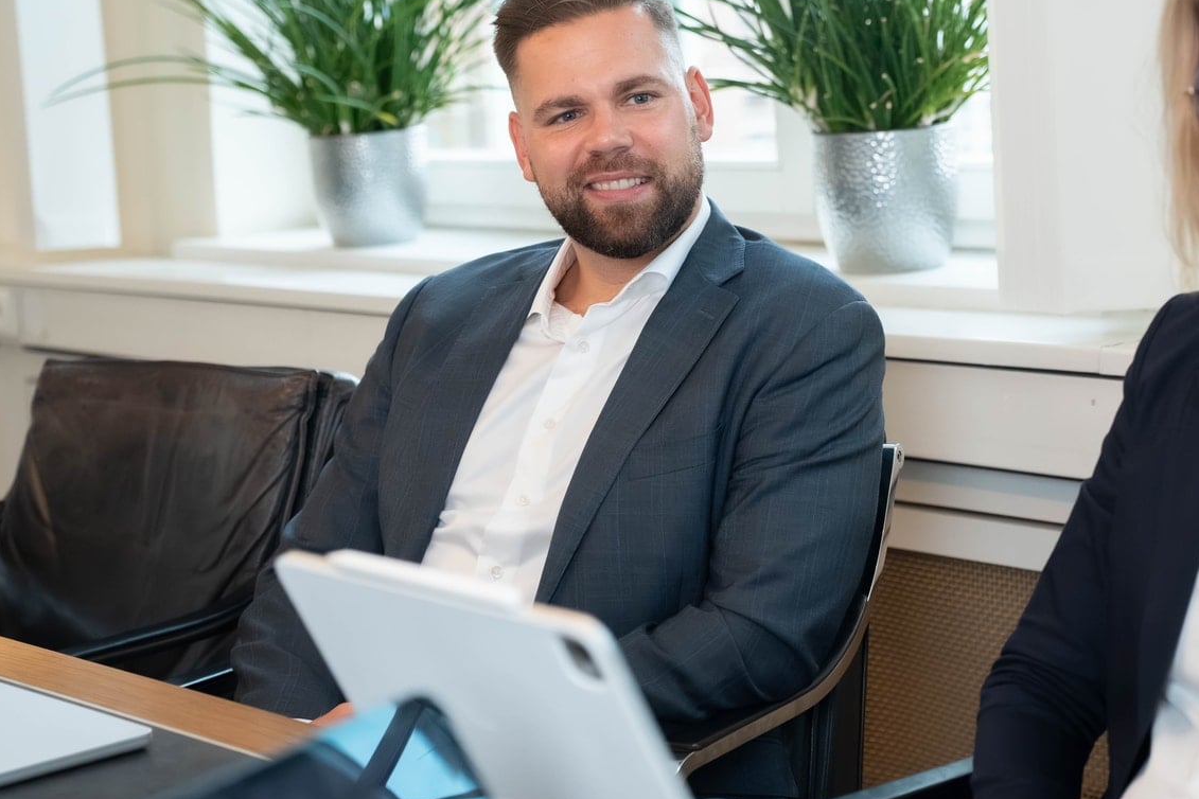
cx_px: 845
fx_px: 2431
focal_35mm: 73
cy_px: 278
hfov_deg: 27.5
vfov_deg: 18.6
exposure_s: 1/100
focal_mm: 43
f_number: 2.8
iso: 3200
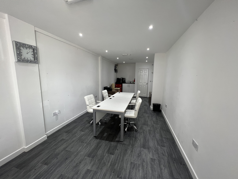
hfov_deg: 106.2
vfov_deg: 89.9
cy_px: 90
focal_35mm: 13
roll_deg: -0.9
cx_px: 119
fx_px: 89
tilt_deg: -8.7
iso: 160
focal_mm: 1.57
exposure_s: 1/100
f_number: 1.8
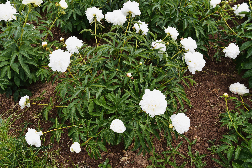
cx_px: 126
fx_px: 252
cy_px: 84
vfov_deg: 36.9
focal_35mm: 36
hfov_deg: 53.1
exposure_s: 1/320
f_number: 10
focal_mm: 24
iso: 400
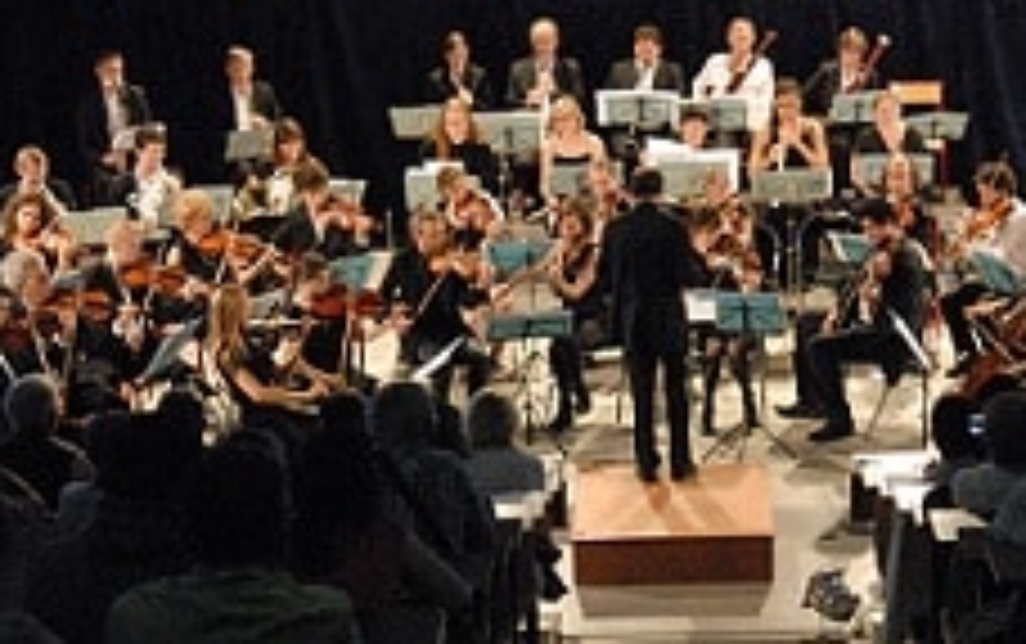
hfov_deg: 20.0
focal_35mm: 103
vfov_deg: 12.7
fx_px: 2886
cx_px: 742
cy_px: 313
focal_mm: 31
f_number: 2.8
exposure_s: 1/90
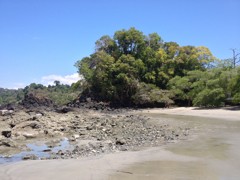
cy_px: 90
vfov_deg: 40.7
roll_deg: -1.5
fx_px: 243
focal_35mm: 35
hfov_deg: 52.6
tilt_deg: +1.9
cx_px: 120
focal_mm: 4.28
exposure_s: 1/1104
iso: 50
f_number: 2.4
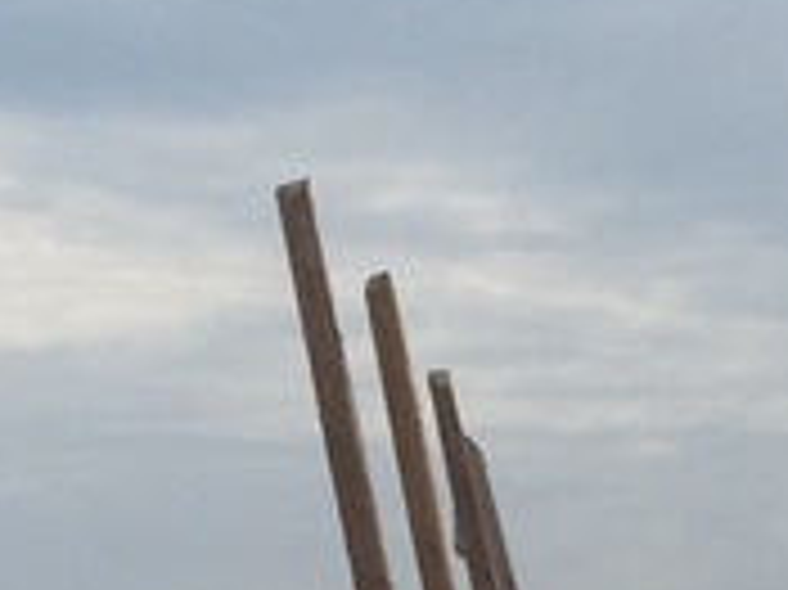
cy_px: 734
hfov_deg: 9.9
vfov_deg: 7.4
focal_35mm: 199
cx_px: 243
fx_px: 4527
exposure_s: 1/3049
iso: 32
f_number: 2.2
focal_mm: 4.15
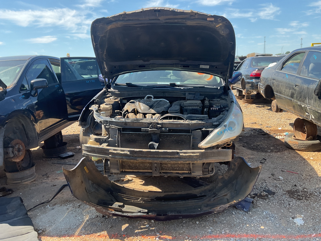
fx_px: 269
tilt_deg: -11.3
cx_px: 160
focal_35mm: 29
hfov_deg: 61.7
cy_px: 120
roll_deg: +3.9
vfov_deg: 48.2
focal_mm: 3
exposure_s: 1/457
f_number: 1.8
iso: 16
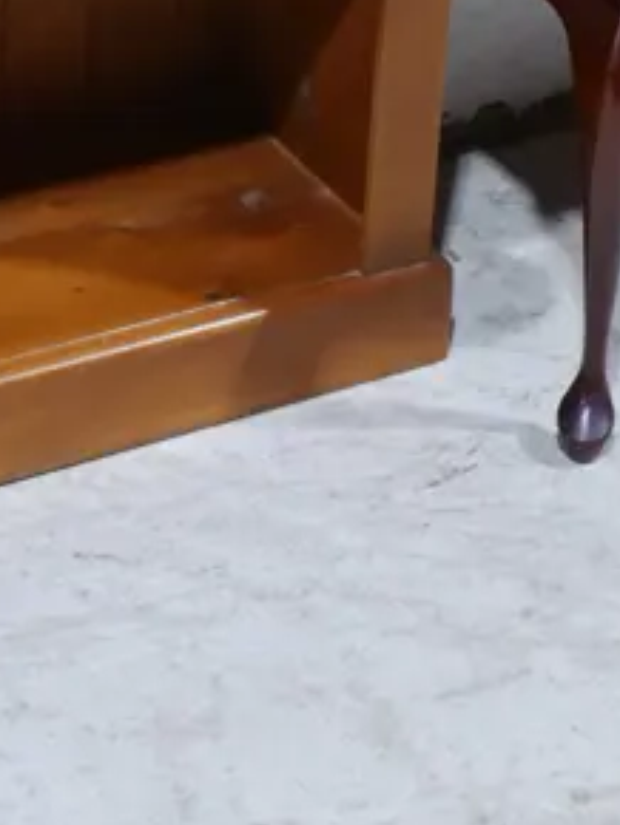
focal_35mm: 134
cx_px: -148
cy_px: -461
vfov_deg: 13.7
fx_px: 3195
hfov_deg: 10.9
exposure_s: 1/60
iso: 640
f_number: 4.1
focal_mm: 19
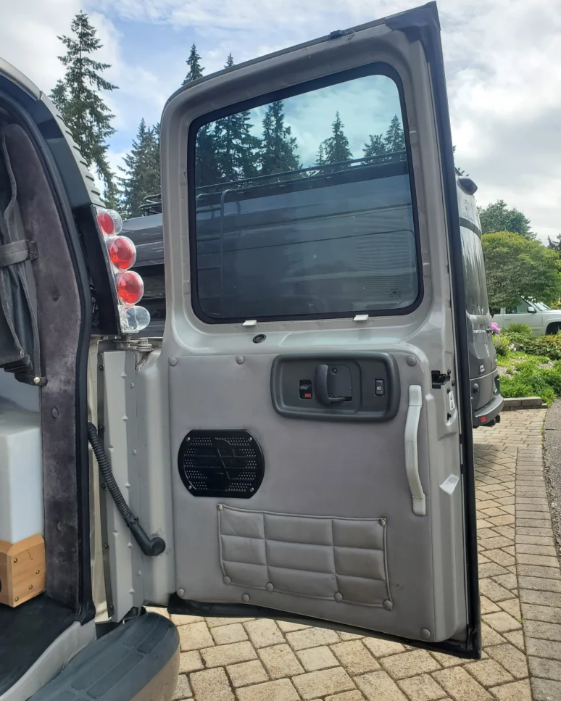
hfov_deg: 51.5
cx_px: 277
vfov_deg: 62.2
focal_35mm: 28
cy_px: 336
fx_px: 581
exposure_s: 1/997
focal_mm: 4.3
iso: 50
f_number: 2.4
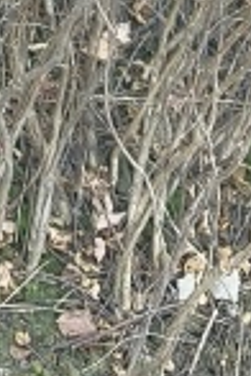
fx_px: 2050
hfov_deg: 6.7
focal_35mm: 196
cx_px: -300
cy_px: -615
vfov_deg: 9.1
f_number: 1.8
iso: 80
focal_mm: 4.84
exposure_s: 1/120
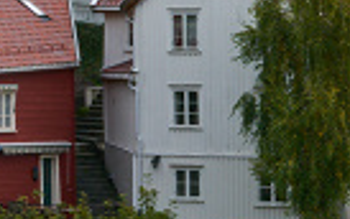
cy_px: -118
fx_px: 3543
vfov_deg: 3.5
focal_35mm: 371
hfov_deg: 5.4
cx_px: -519
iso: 100
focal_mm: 50
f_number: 8
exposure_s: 1/100
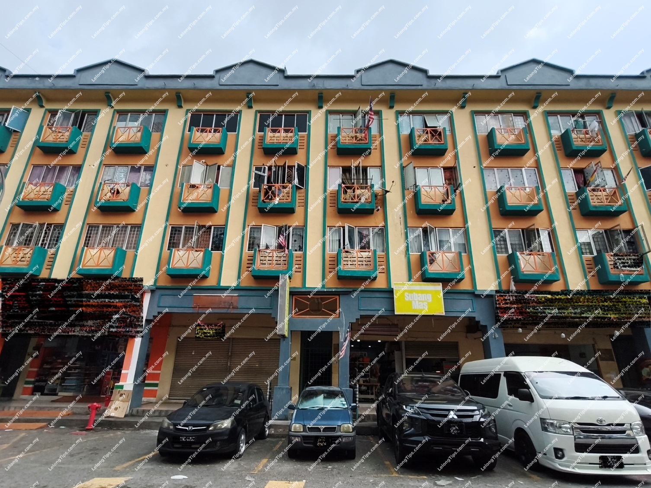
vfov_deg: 81.8
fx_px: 282
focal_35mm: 15
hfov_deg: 98.2
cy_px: 244
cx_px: 326
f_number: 2.2
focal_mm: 1.67
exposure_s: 1/1138
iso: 50
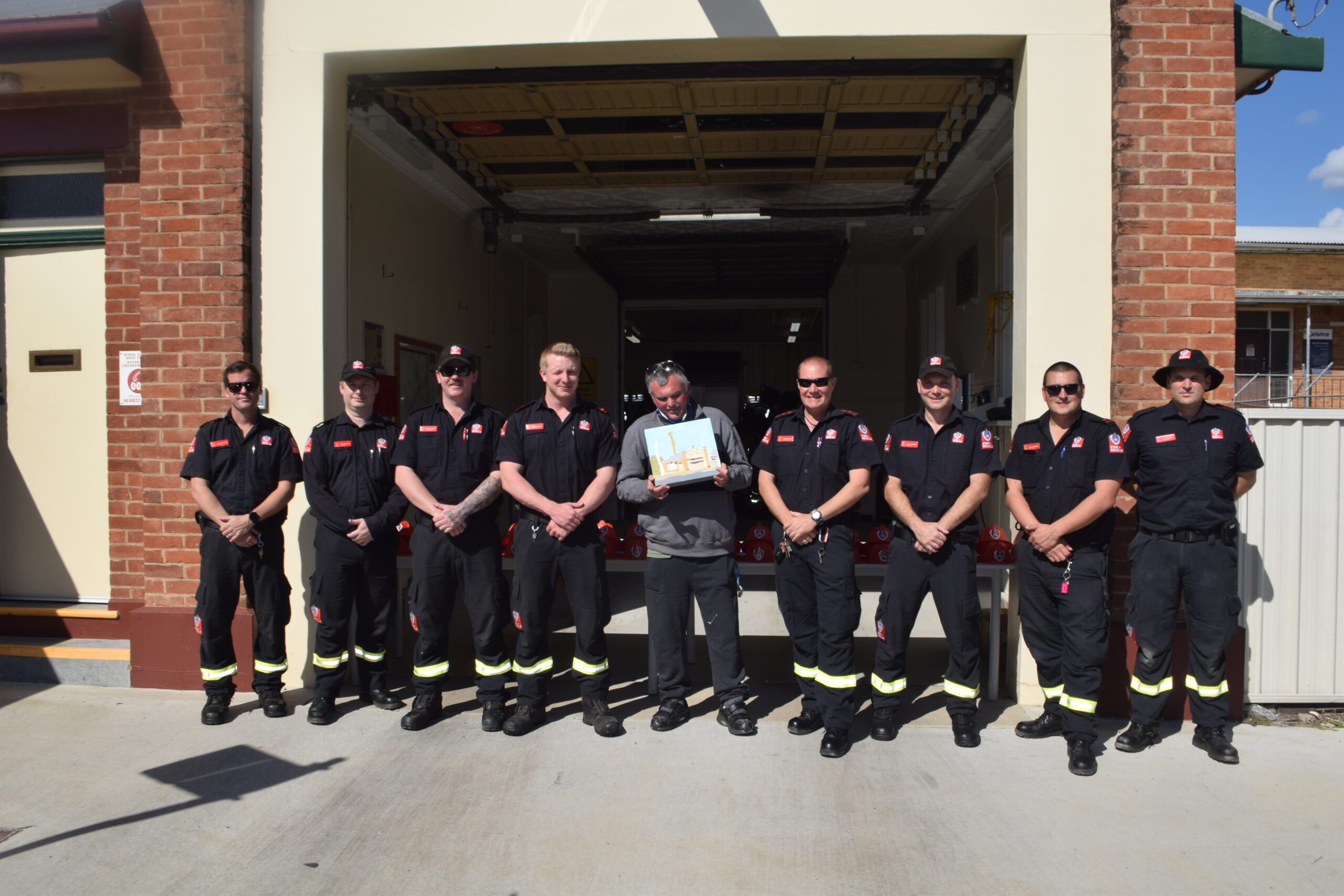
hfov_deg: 61.9
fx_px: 1120
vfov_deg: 43.6
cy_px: 448
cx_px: 672
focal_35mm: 30
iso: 100
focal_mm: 20
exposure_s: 1/200
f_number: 11
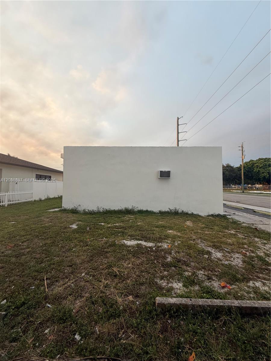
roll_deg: -0.7
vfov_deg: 102.1
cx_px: 136
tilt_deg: +3.8
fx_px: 146
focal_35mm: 14
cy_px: 180
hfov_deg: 85.7
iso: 80
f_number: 2.2
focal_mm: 2.22
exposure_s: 1/121
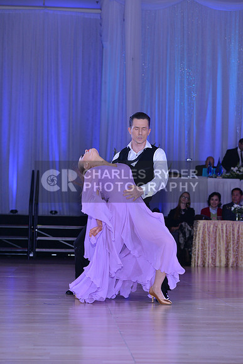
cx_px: 122
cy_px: 182
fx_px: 860
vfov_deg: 23.9
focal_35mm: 85
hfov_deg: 16.1
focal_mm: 85
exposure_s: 1/250
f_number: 5
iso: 1250
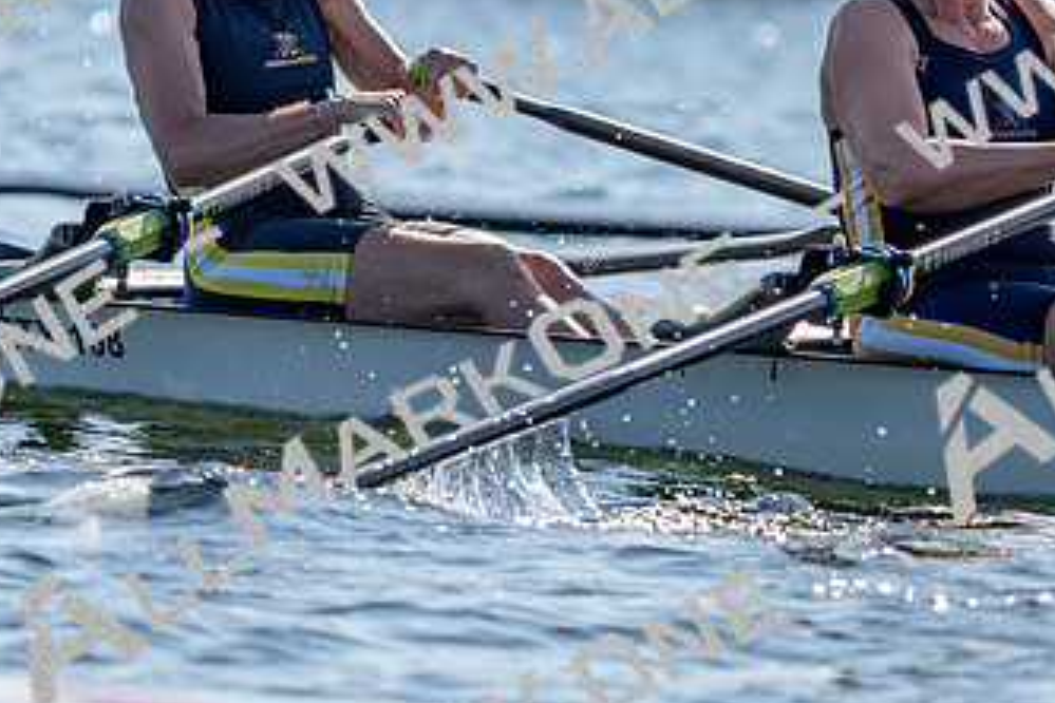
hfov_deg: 3.9
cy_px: 223
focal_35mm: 533
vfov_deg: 2.6
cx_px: 665
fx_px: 15619
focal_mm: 306
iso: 250
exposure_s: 1/1600
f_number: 6.3
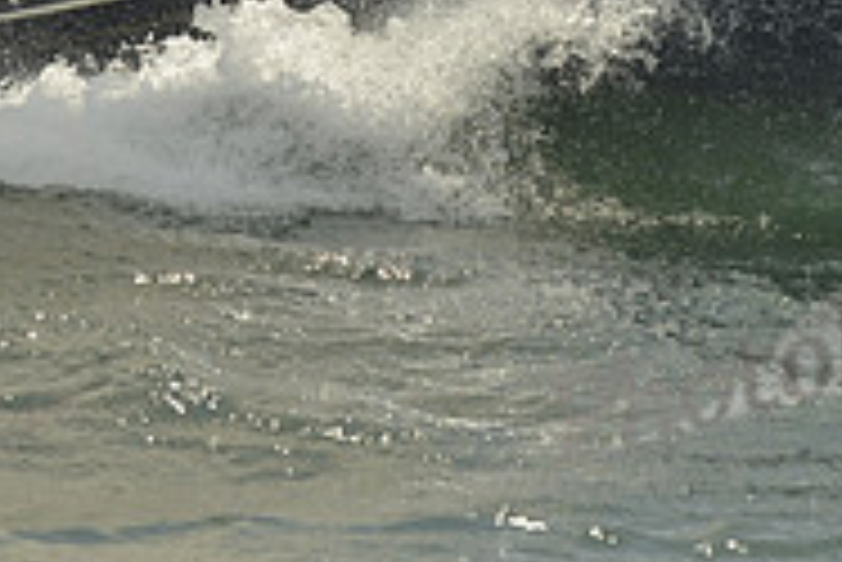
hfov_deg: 6.8
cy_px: -281
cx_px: 320
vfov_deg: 4.5
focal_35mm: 304
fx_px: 7116
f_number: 8
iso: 200
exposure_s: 1/1250
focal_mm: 98
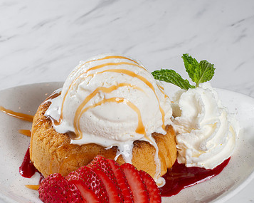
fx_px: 804
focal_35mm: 107
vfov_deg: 14.4
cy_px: 132
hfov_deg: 18.0
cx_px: 122
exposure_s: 1/250
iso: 200
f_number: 10
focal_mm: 50
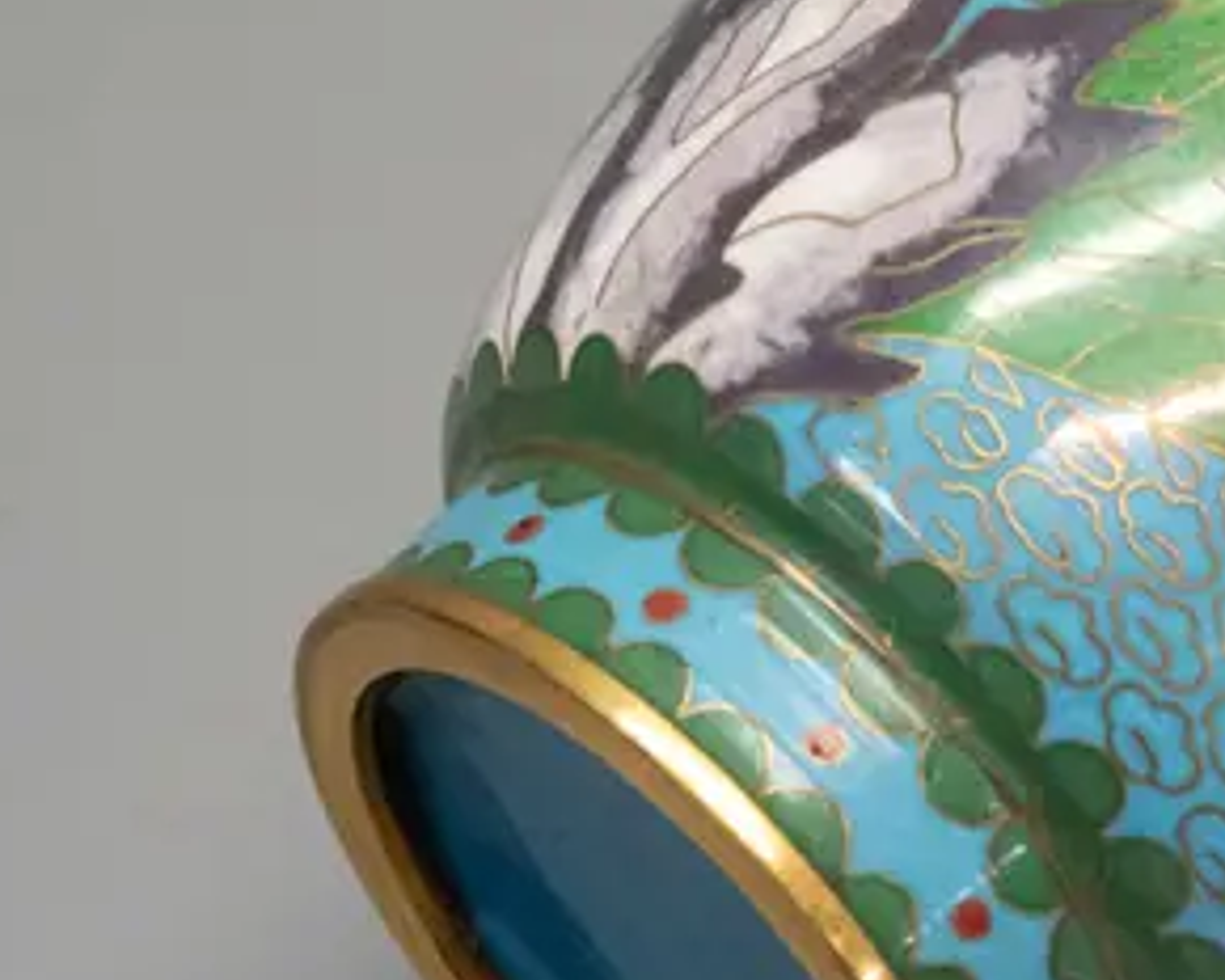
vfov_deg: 8.0
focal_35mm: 193
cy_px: 228
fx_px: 6997
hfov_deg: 9.6
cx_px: 2142
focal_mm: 28
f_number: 5.6
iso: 3200
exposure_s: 1/160
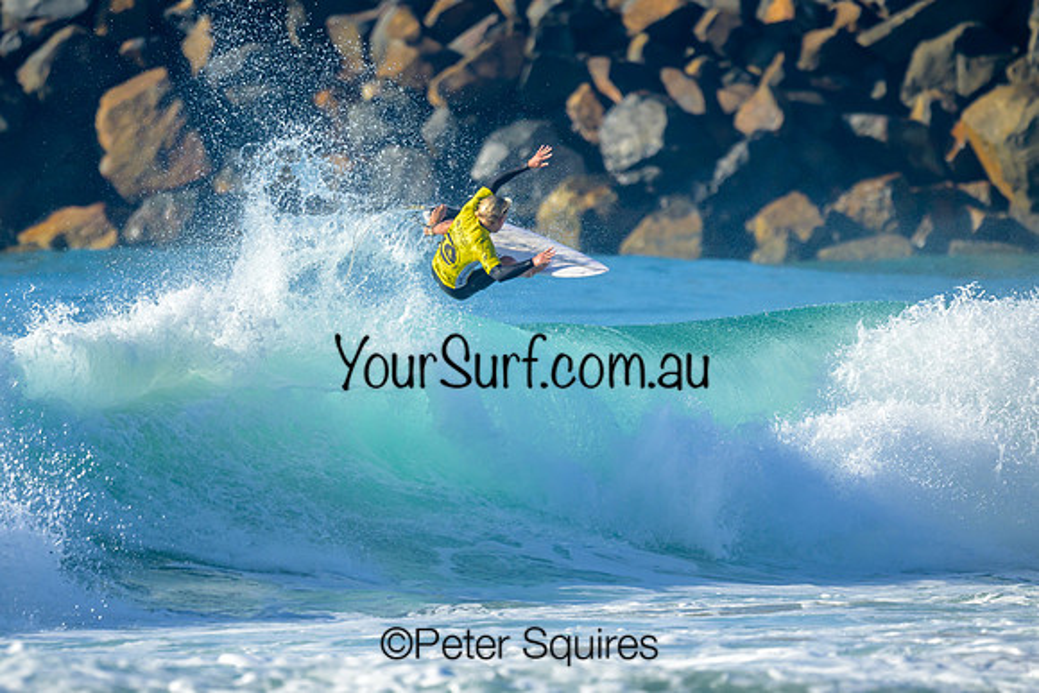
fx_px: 31724
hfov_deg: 1.9
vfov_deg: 1.3
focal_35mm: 1099
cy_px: 380
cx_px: 325
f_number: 6.3
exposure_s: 1/2000
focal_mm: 800
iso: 320
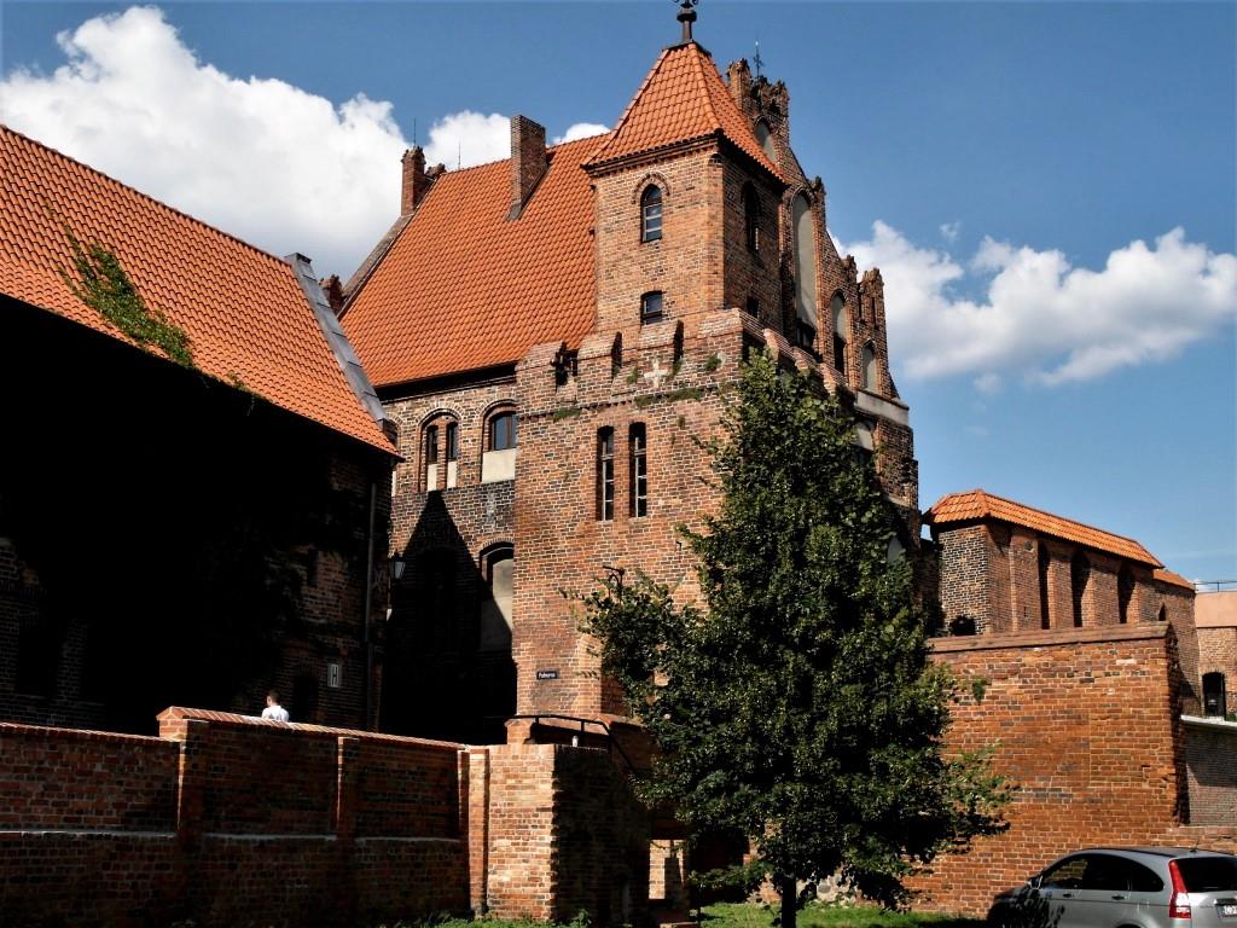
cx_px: 618
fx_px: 1501
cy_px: 464
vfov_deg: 34.3
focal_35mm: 42
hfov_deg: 44.8
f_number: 4.9
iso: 200
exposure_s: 1/1500
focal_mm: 9.1
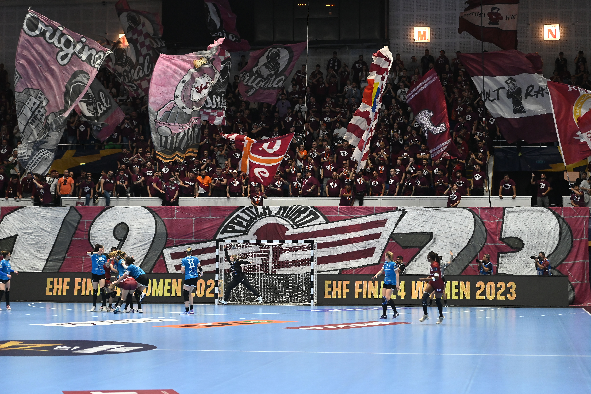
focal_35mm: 80
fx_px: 1313
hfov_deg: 25.4
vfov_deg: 17.1
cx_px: 296
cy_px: 197
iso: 4000
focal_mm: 80
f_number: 2.8
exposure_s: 1/1000
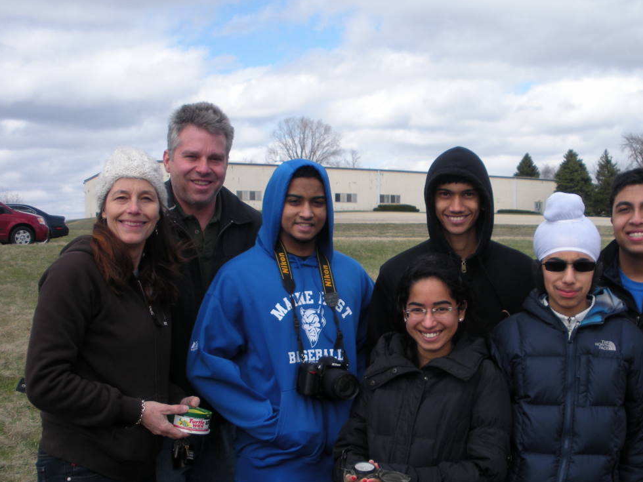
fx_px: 873
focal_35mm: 47
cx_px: 415
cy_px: 275
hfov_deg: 40.1
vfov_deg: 30.8
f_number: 3.5
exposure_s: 1/541
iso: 64
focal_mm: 6.3
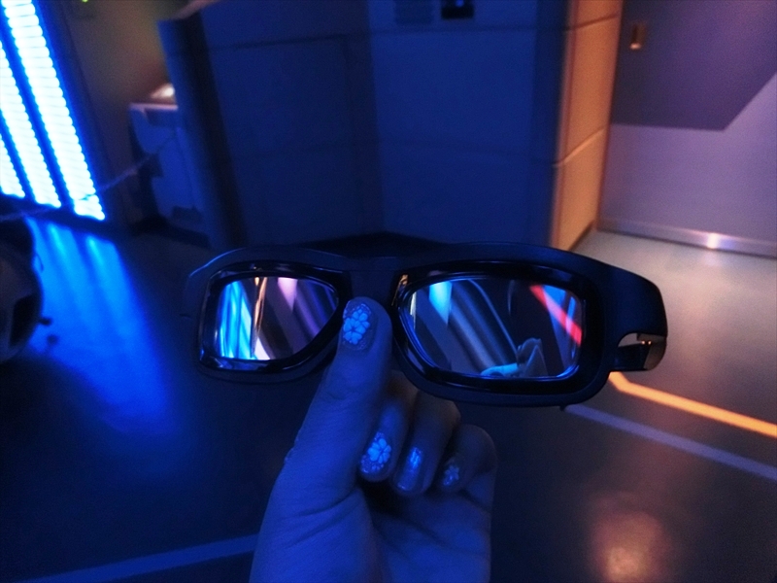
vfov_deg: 56.8
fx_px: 539
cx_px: 388
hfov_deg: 71.6
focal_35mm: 24
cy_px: 292
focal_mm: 4.24
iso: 1600
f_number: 3
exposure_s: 1/20
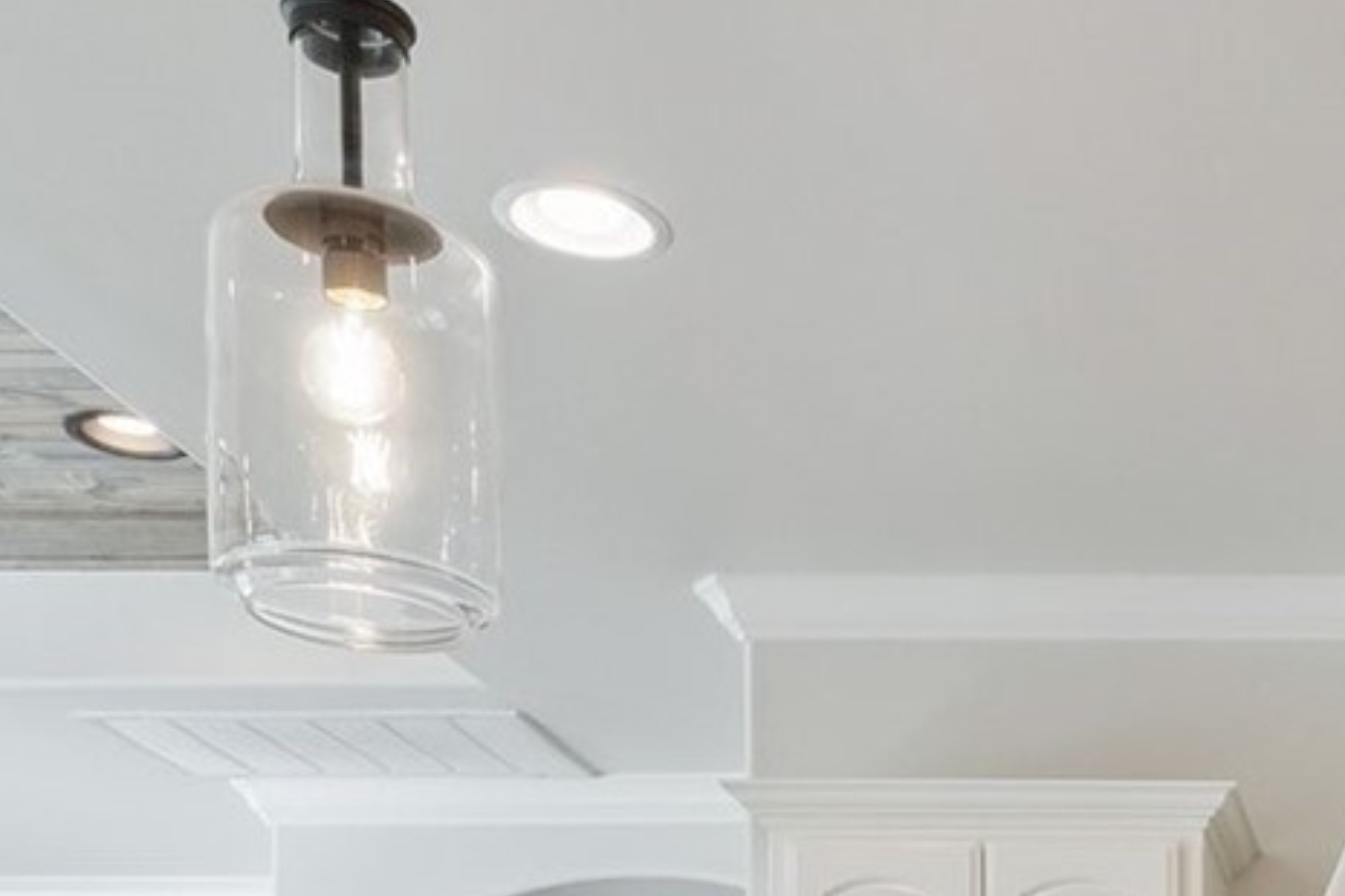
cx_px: 1646
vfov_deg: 17.2
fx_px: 2615
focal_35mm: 70
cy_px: 1418
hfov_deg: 25.6
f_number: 6.3
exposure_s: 1/60
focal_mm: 16
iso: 200
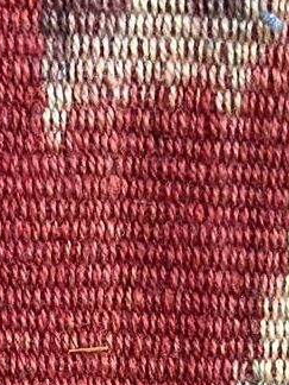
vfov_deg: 6.8
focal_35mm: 284
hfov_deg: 5.2
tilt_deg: -10.5
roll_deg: +0.4
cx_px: -74
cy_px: 635
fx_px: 3161
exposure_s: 1/40
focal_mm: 6.76
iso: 500
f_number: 1.78
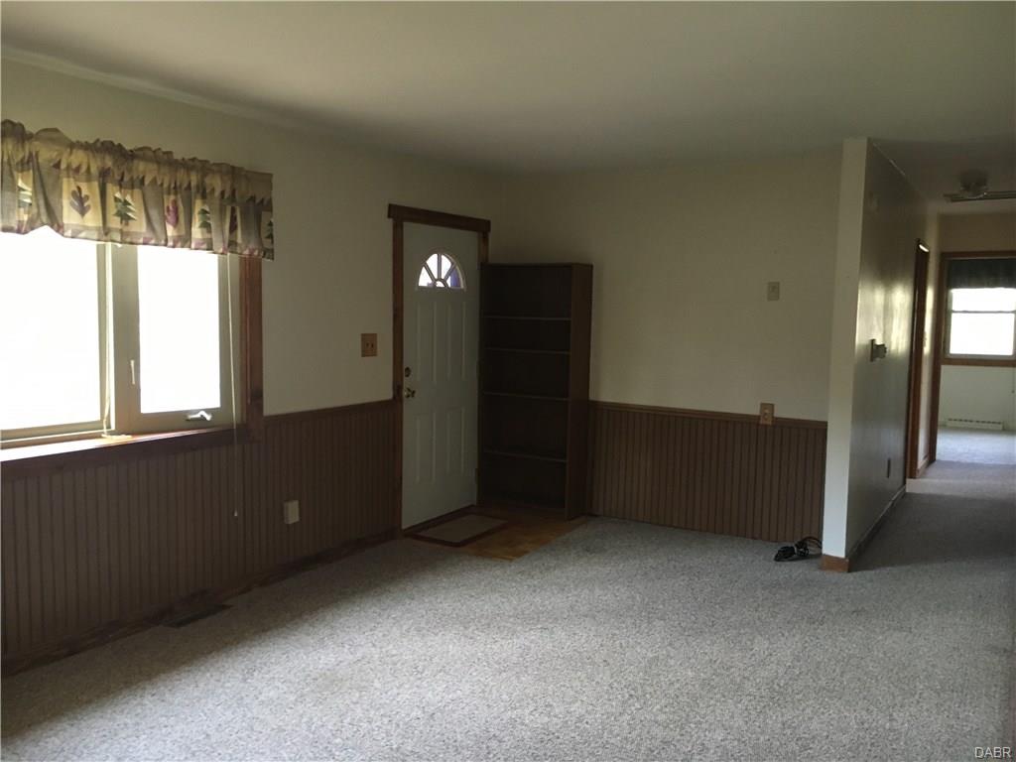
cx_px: 508
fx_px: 851
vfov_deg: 48.2
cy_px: 381
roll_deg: -0.5
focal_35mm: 29
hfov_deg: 61.7
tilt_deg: -3.4
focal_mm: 4.15
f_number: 2.2
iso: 125
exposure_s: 1/30
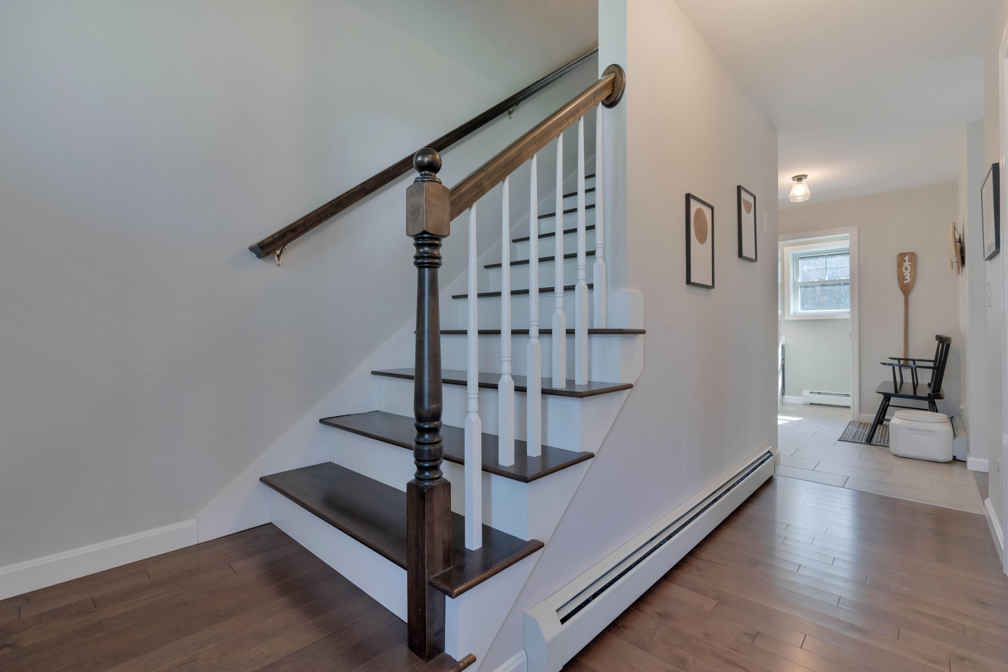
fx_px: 448
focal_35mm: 16
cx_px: 504
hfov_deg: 96.7
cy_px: 336
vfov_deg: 73.8
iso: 800
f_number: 8
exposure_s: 1/200
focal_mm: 16
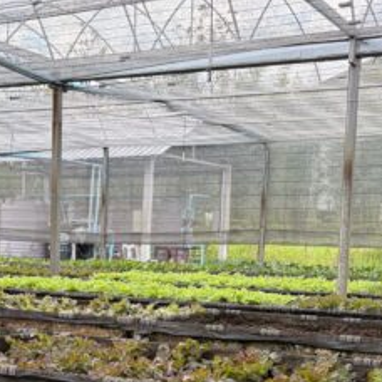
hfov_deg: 24.4
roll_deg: -1.9
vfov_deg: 24.0
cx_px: 92
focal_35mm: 70
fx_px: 874
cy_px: 343
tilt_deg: -10.1
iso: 50
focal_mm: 6
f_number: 1.6
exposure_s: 1/756
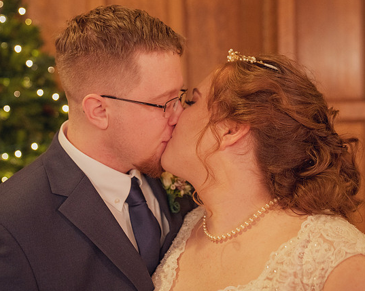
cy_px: 136
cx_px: 192
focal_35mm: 57
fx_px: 615
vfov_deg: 26.7
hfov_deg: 33.0
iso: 3200
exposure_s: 1/60
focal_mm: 47
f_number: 2.8
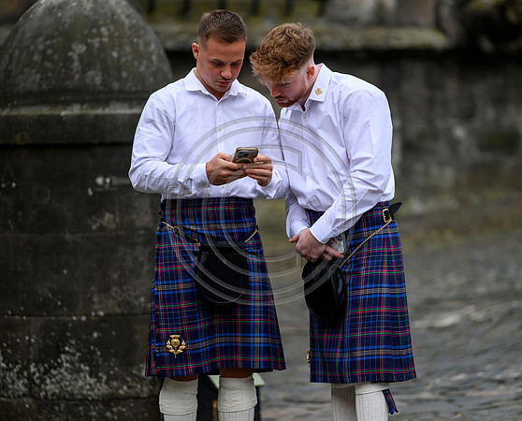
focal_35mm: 227
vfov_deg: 6.8
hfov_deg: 8.5
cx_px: 317
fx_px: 3517
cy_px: 211
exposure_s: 1/640
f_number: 2.8
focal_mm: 200
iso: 800
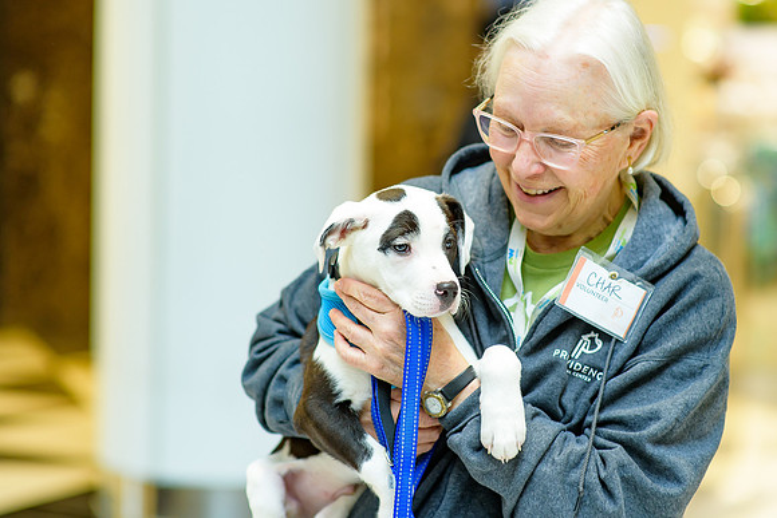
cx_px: 427
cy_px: 230
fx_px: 2219
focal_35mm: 103
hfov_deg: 19.9
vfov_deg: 13.3
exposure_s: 1/125
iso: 800
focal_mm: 85
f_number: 2.2
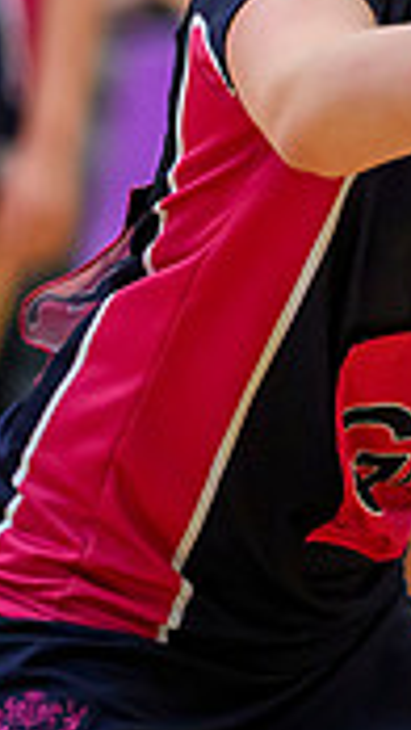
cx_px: 723
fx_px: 16510
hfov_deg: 1.4
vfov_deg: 2.5
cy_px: -175
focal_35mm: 853
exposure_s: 1/800
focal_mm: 200
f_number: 3.2
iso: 4000
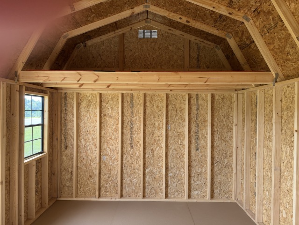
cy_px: 112
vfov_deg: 56.8
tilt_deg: +3.4
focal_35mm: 24
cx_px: 150
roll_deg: +0.0
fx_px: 207
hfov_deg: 71.6
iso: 125
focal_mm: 6.76
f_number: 1.78
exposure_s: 1/197
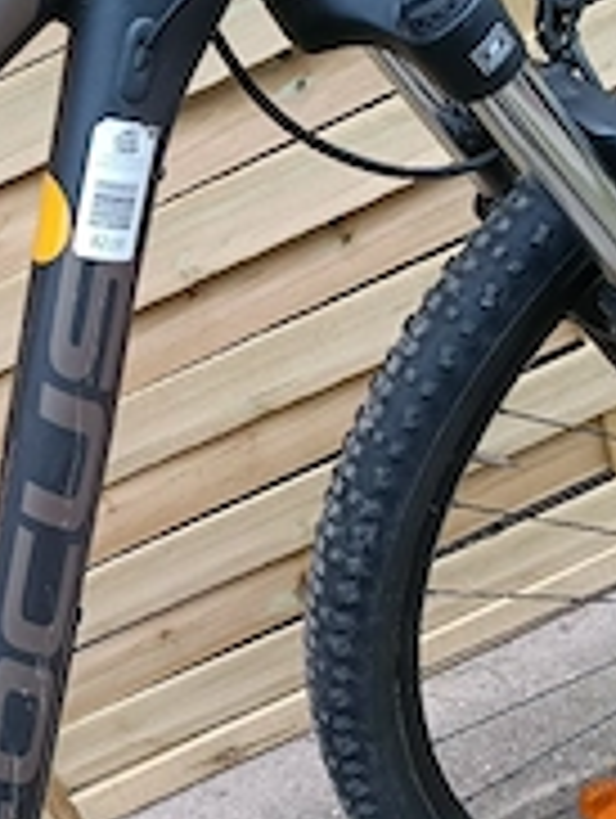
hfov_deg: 24.9
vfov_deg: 33.7
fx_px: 1349
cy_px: 428
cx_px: 49
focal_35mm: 57
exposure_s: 1/101
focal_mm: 4.81
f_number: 1.8
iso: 411
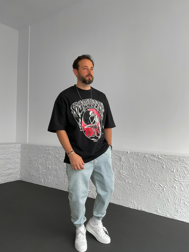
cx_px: 94
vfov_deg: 61.7
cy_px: 126
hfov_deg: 48.2
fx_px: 211
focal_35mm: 29
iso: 32
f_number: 1.8
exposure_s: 1/120
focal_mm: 3
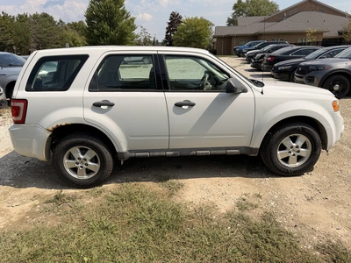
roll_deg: +1.9
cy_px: 132
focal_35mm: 24
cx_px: 176
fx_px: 243
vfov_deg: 56.8
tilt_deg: -17.3
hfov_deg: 71.6
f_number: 1.78
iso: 80
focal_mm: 6.76
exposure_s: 1/5714
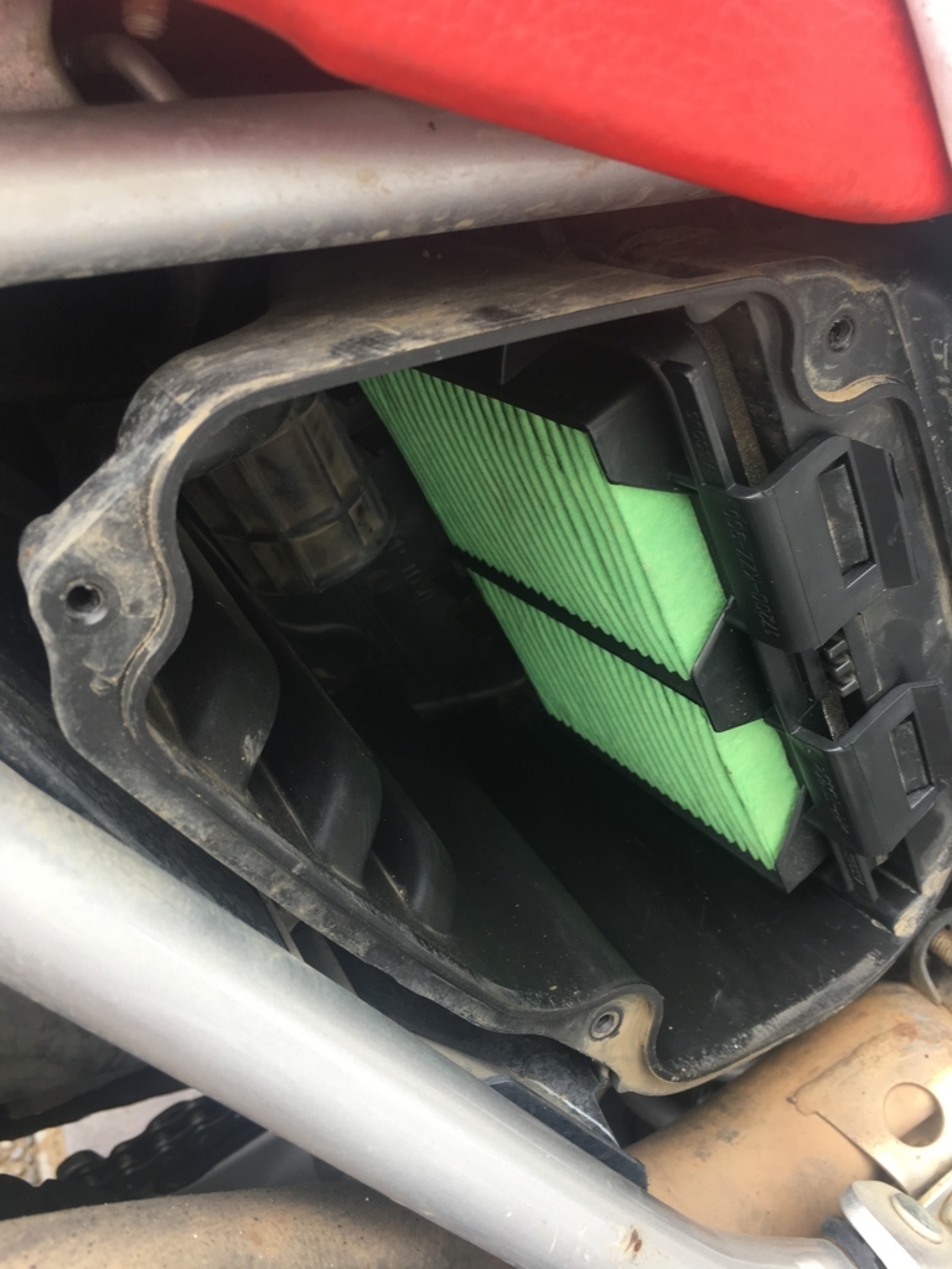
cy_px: 634
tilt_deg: -46.4
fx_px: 1063
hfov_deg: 48.2
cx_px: 476
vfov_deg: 61.7
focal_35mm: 29
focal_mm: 4.15
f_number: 2.2
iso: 25
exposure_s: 1/120
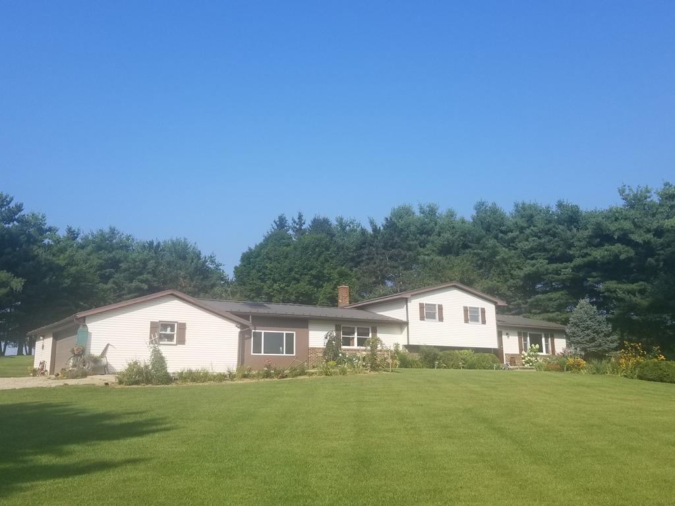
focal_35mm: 26
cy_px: 253
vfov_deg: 53.1
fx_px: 507
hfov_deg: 67.3
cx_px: 338
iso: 50
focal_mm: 4.25
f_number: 1.7
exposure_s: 1/2370
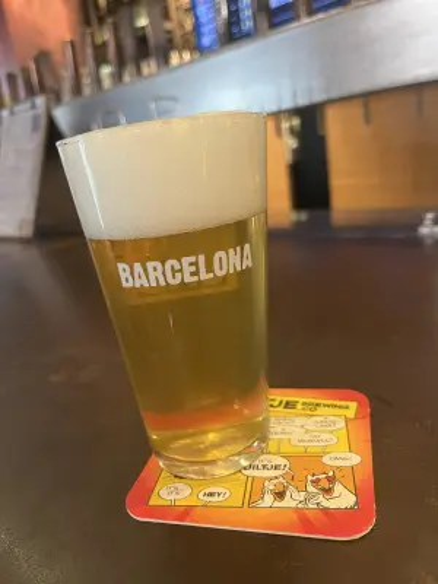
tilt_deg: -17.1
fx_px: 439
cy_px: 292
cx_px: 219
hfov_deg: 53.1
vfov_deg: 67.3
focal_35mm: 26
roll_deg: +8.7
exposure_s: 1/33
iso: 400
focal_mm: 5.1
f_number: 1.6
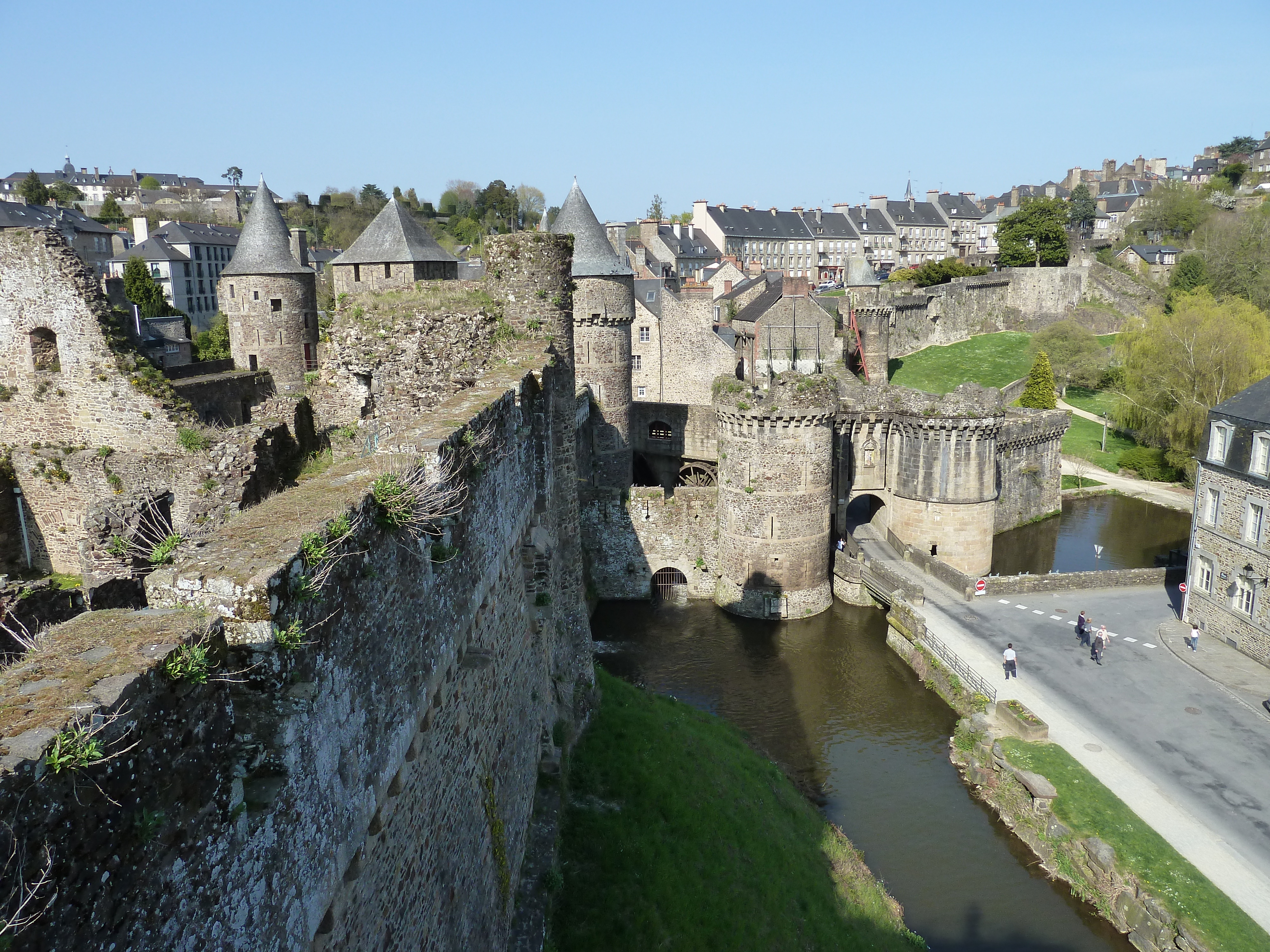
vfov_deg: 54.9
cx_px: 635
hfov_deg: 69.4
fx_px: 917
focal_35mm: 25
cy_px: 476
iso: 125
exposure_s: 1/400
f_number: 4
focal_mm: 4.1
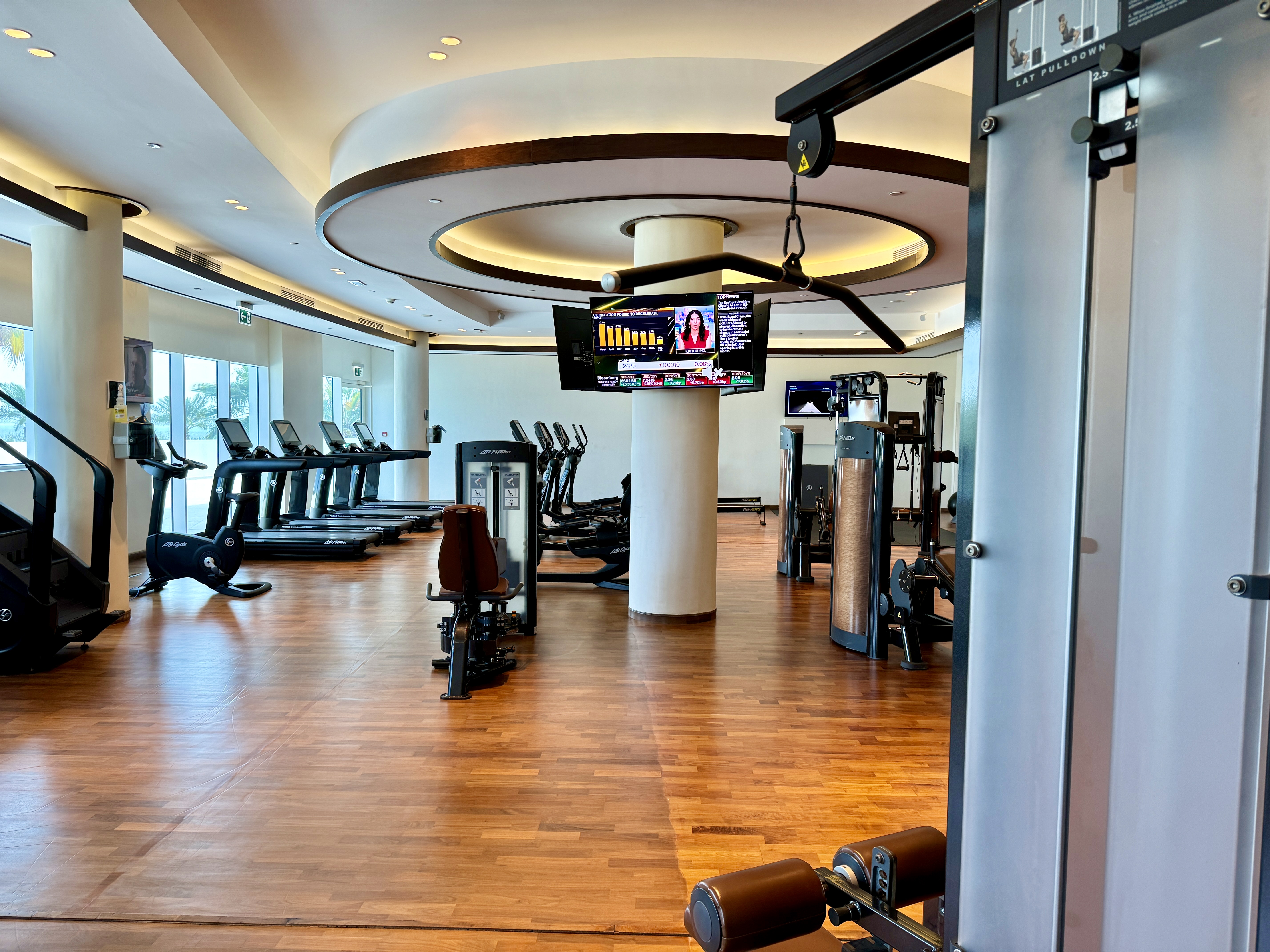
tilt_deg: -4.7
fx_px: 881
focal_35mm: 24
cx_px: 635
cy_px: 476
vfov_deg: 56.8
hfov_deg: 71.6
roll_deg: -0.6
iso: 125
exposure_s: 1/100
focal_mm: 6.86
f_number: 1.78
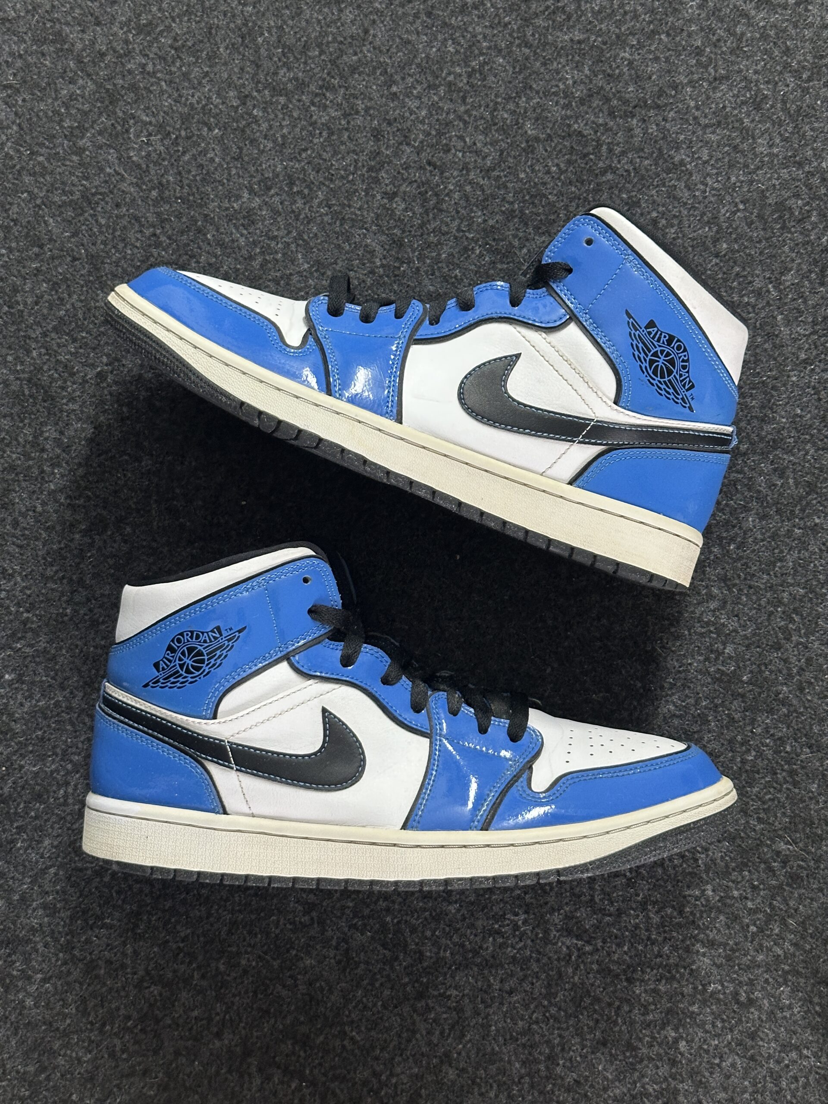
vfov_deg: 39.7
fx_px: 1531
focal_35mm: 48
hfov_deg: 30.3
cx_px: 414
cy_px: 552
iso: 250
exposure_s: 1/50
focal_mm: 6.86
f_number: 1.78
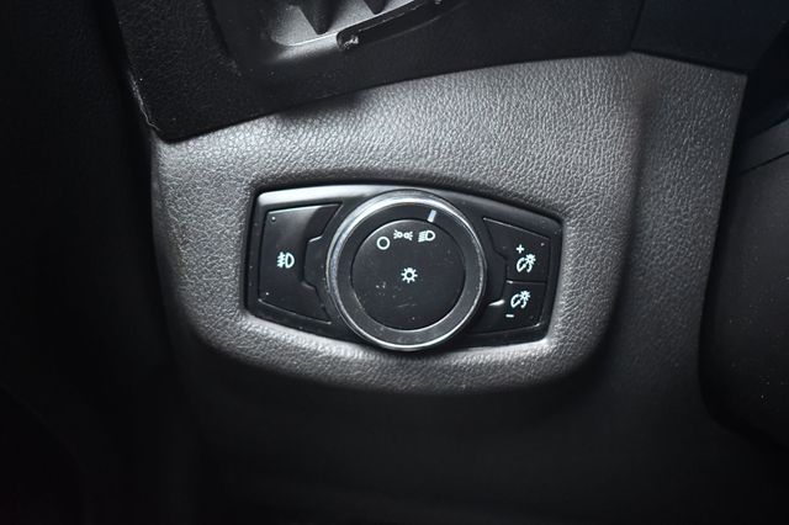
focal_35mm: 43
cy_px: 262
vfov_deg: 31.2
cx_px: 394
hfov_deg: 45.5
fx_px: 942
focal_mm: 29
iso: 3200
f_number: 4.2
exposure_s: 1/80
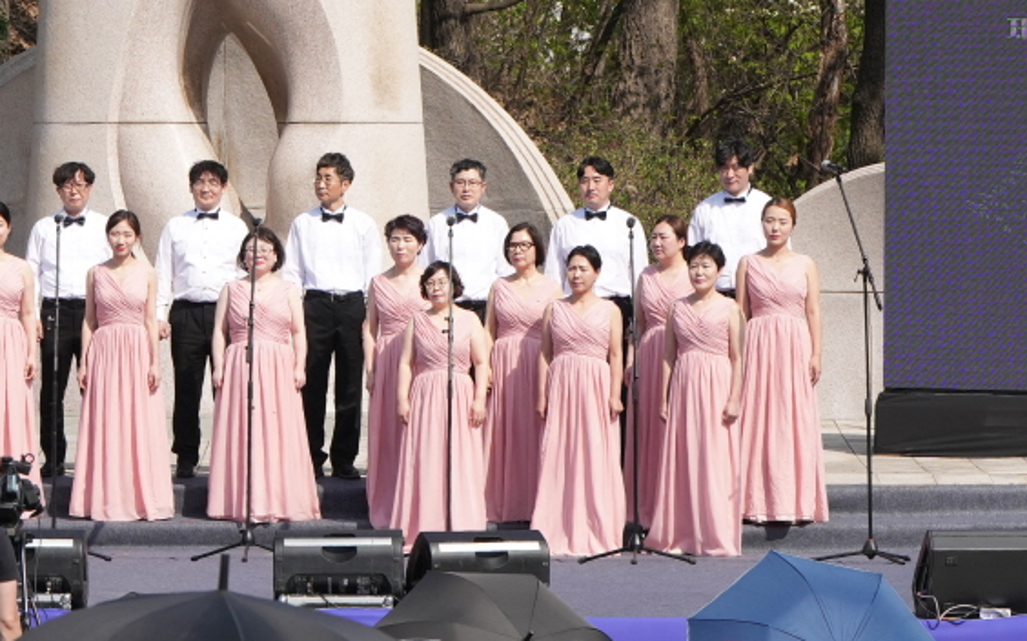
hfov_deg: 5.7
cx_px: 195
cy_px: -224
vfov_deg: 3.5
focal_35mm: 371
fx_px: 10380
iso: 400
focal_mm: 114
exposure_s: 1/1000
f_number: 7.1
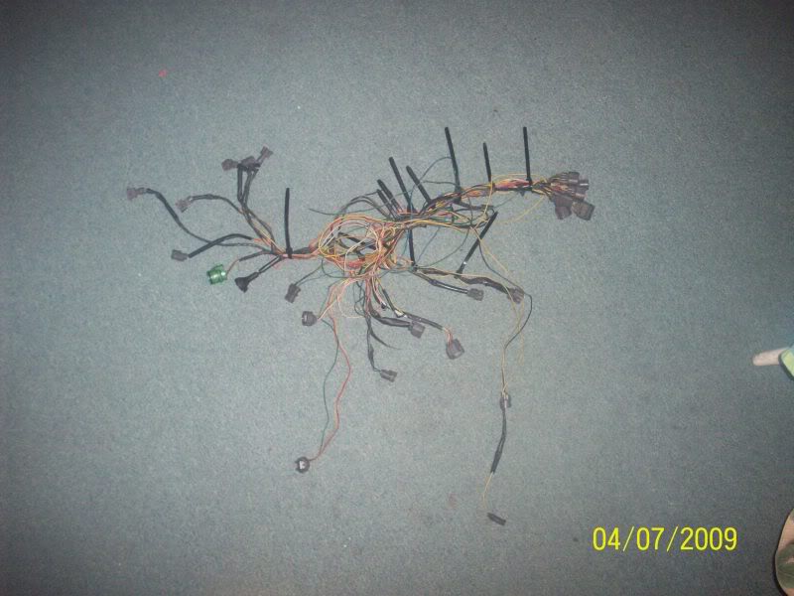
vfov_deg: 38.7
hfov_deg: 50.1
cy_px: 298
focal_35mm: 37
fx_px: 849
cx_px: 397
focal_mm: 6.2
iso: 200
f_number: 2.8
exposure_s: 1/64
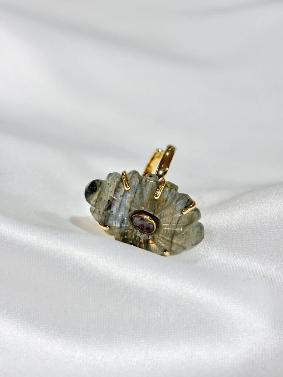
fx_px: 567
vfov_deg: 36.8
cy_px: 188
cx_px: 142
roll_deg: +4.4
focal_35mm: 52
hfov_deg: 28.0
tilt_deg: -23.6
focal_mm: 5.96
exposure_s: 1/250
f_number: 1.6
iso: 32
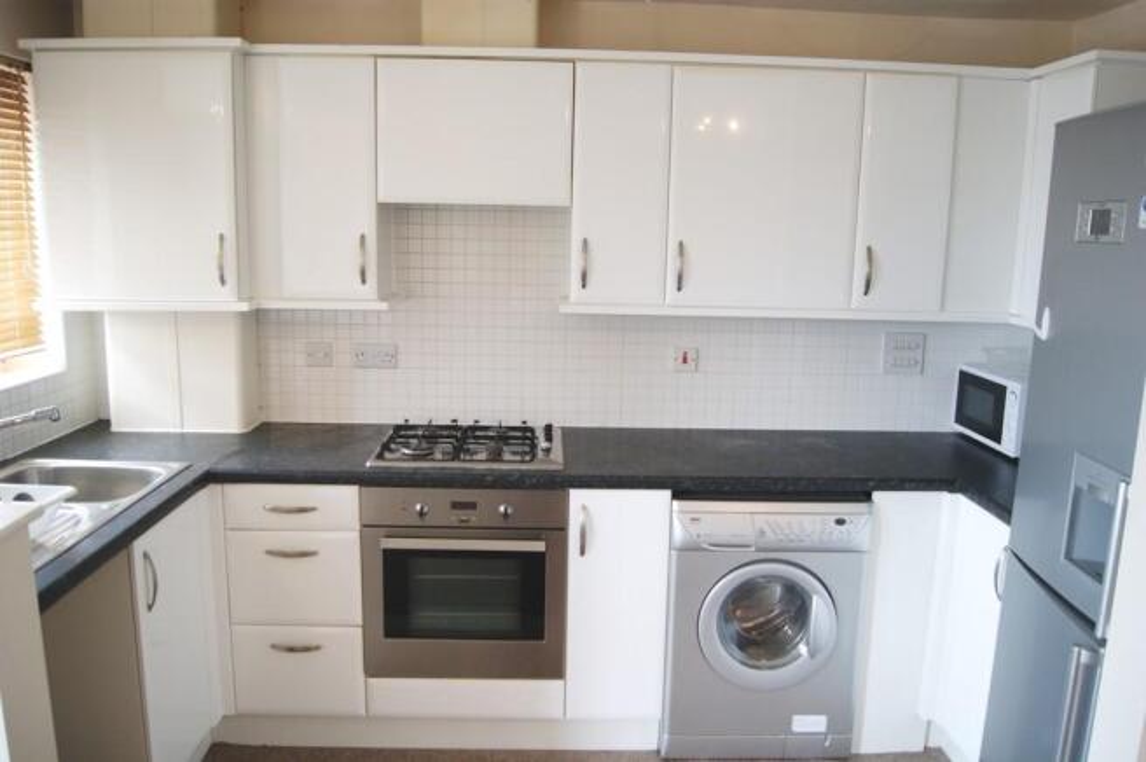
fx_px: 1240
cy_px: 381
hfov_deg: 49.6
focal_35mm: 39
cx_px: 573
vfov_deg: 34.1
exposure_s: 1/50
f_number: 4.5
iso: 200
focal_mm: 26
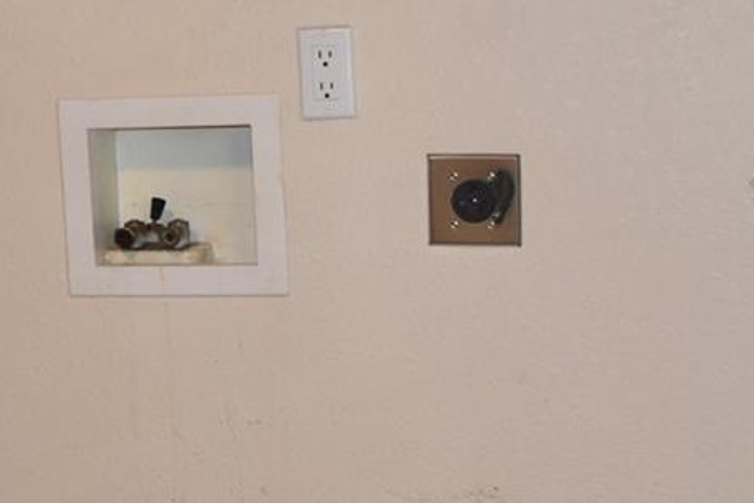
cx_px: 231
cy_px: 250
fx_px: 3242
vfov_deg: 8.9
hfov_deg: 13.2
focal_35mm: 155
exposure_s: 1/80
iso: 800
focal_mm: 29
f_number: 4.5
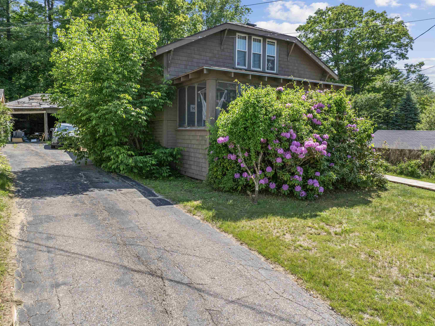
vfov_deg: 54.9
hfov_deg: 69.4
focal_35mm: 25
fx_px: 314
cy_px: 158
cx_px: 209
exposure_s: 1/1600
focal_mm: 12.29
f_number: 2.8
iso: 150
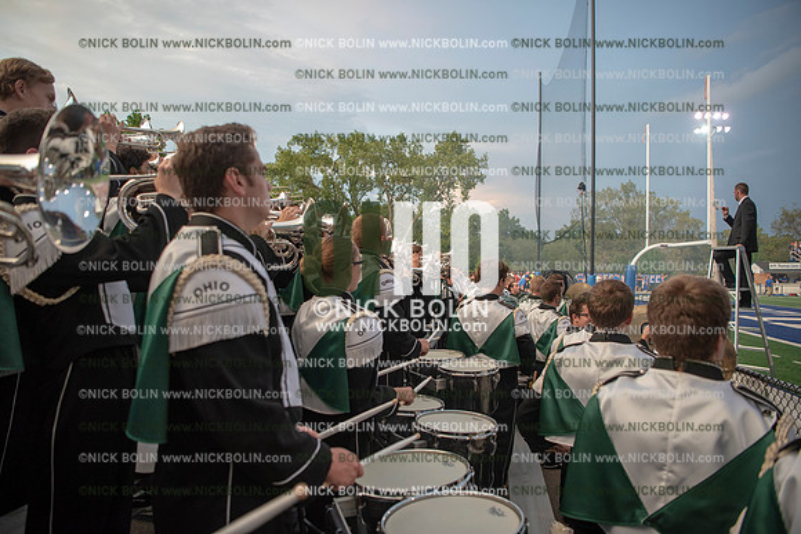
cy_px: 267
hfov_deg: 73.7
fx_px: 534
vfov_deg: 53.2
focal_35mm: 24
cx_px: 400
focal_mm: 24
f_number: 3.2
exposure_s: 1/500
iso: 800
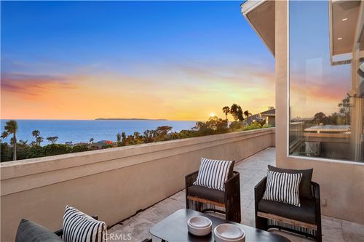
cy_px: 121
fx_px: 202
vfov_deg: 61.9
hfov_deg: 84.0
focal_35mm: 20
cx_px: 182
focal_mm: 20
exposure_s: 1/8
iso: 125
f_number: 10
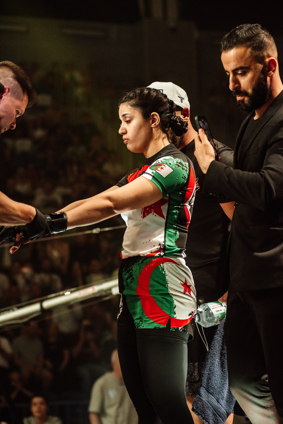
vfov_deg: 18.6
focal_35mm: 110
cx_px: 142
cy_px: 212
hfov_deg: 12.5
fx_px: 1296
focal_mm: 110
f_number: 4
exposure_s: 1/500
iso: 2000
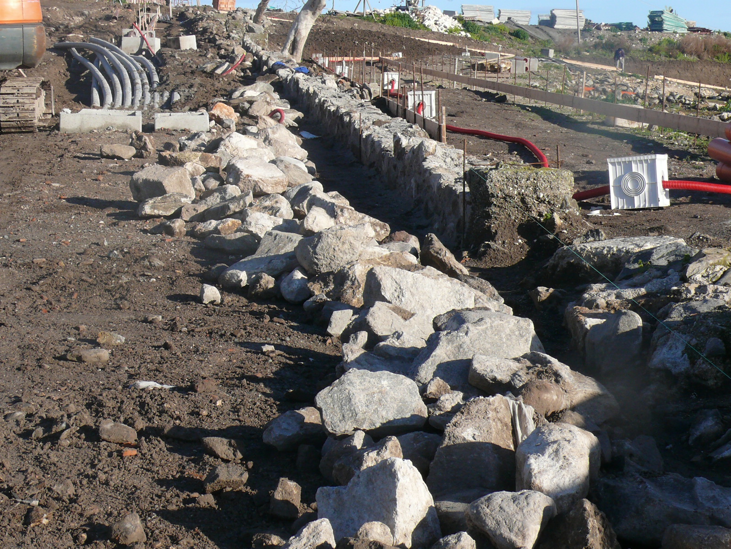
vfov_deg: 18.2
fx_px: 1711
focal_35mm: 81
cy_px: 274
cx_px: 366
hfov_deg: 24.1
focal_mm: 11.8
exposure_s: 1/320
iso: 100
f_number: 5.6
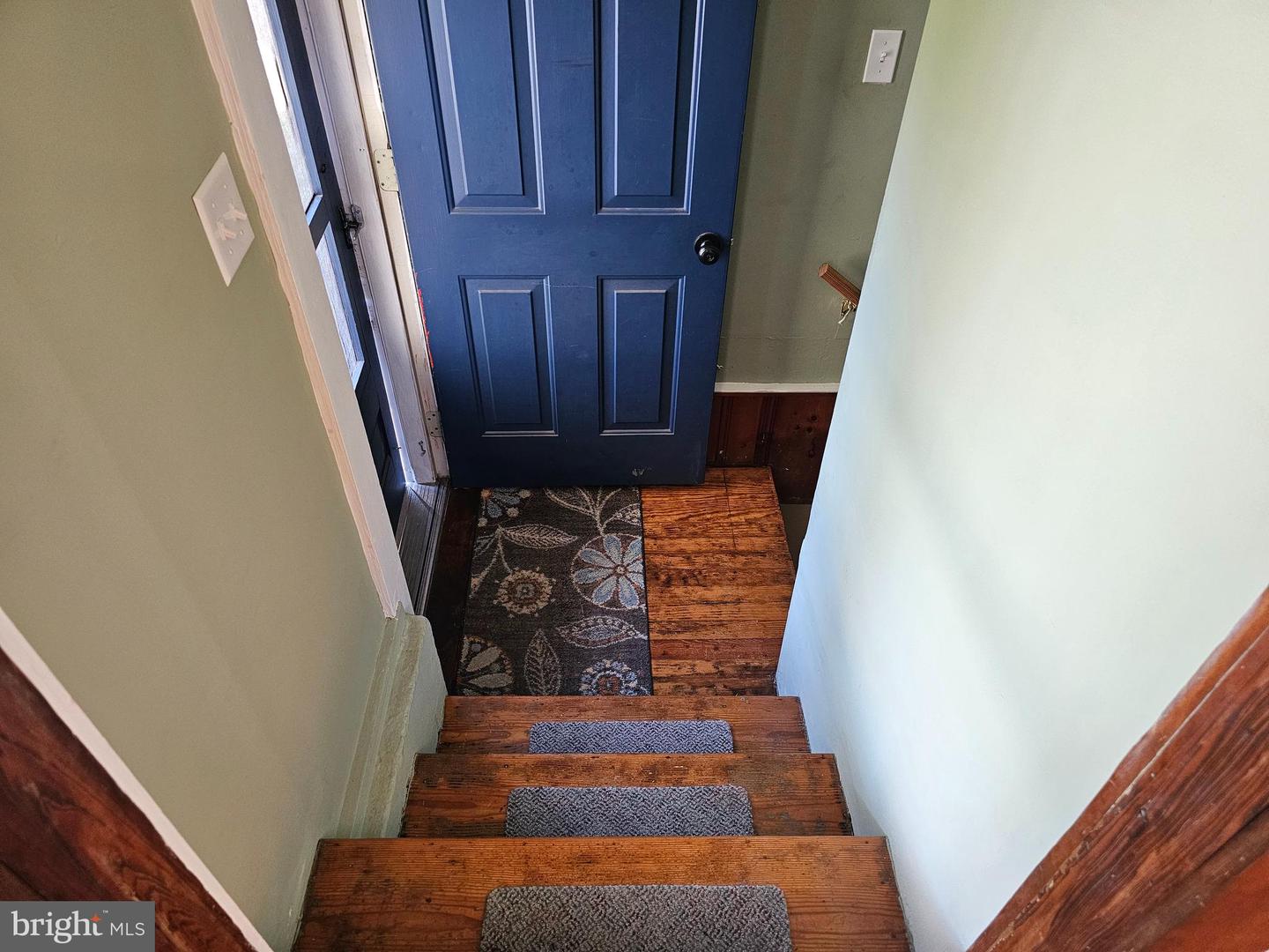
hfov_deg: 73.9
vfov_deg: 58.9
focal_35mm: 23
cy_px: 476
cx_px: 634
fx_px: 843
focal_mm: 6.3
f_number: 1.7
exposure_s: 1/60
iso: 500
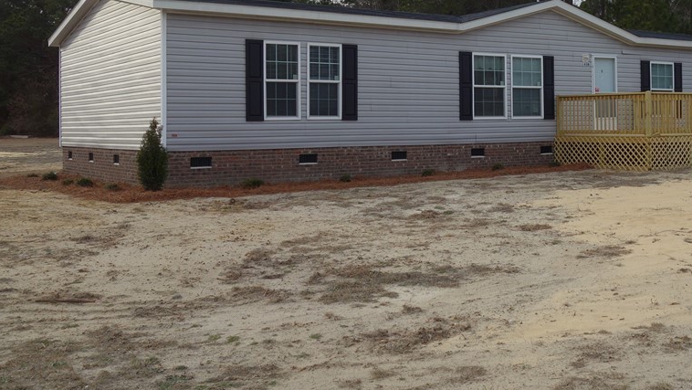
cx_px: 465
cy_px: 111
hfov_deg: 42.3
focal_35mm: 48
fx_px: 881
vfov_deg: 24.7
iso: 125
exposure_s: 1/200
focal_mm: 12.03
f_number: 5.6
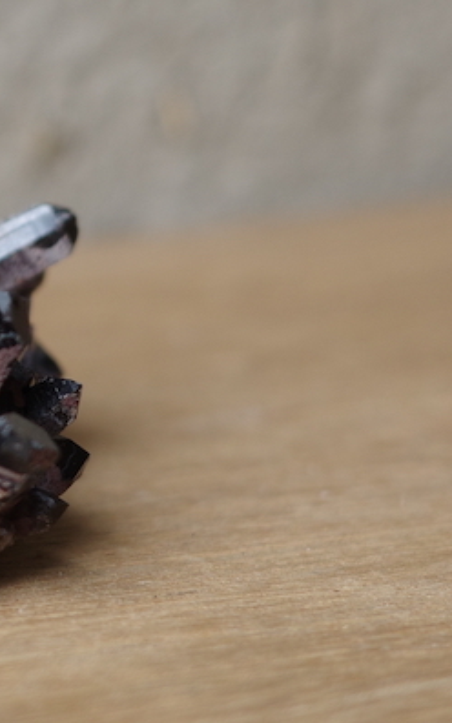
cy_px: 109
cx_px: -406
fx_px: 3036
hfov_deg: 8.2
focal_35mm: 154
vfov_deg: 13.5
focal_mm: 26
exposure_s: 1/125
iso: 200
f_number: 2.8
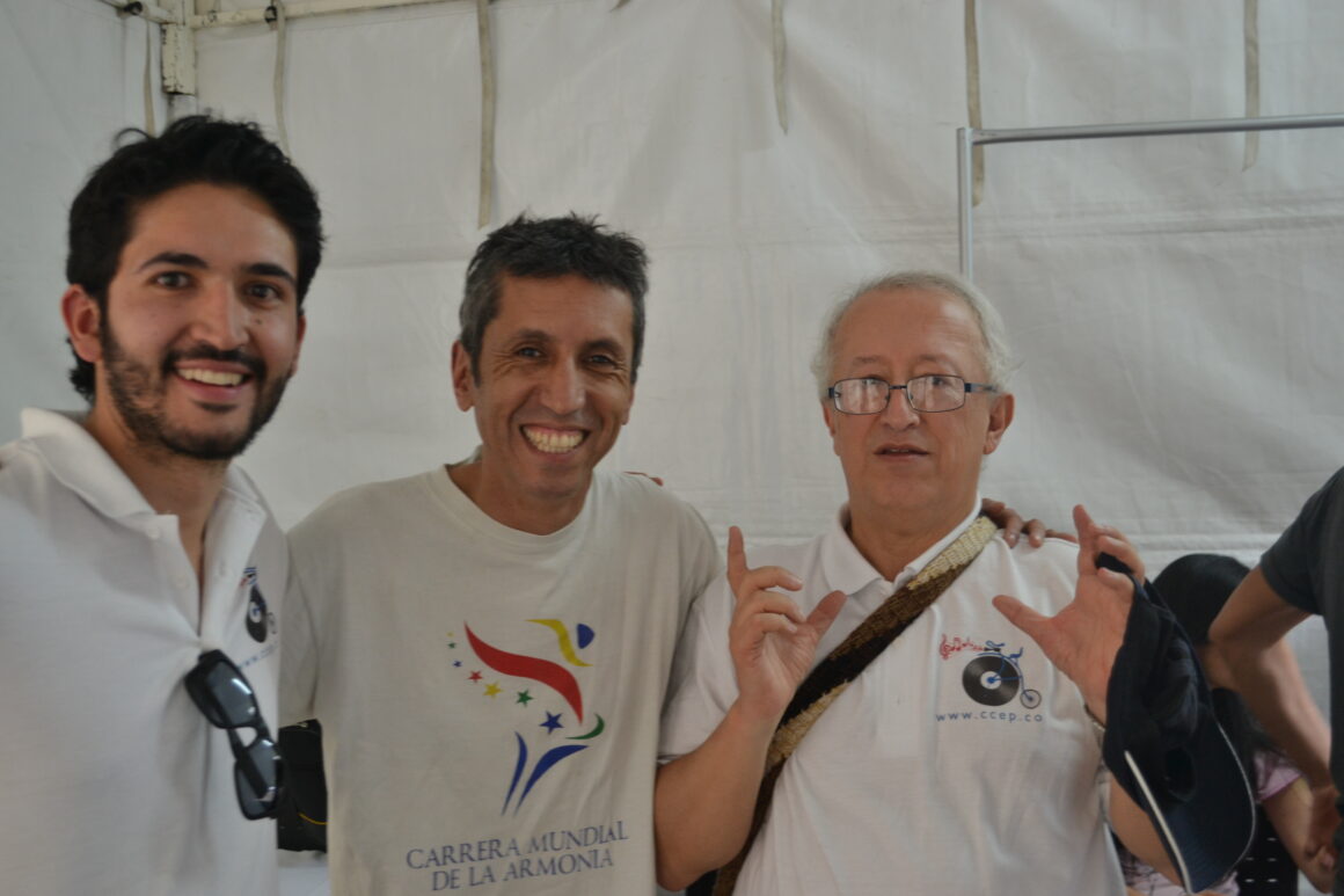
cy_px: 448
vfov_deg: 34.2
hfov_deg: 49.6
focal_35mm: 39
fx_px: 1456
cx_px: 672
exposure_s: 1/30
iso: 400
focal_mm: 26
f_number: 4.2
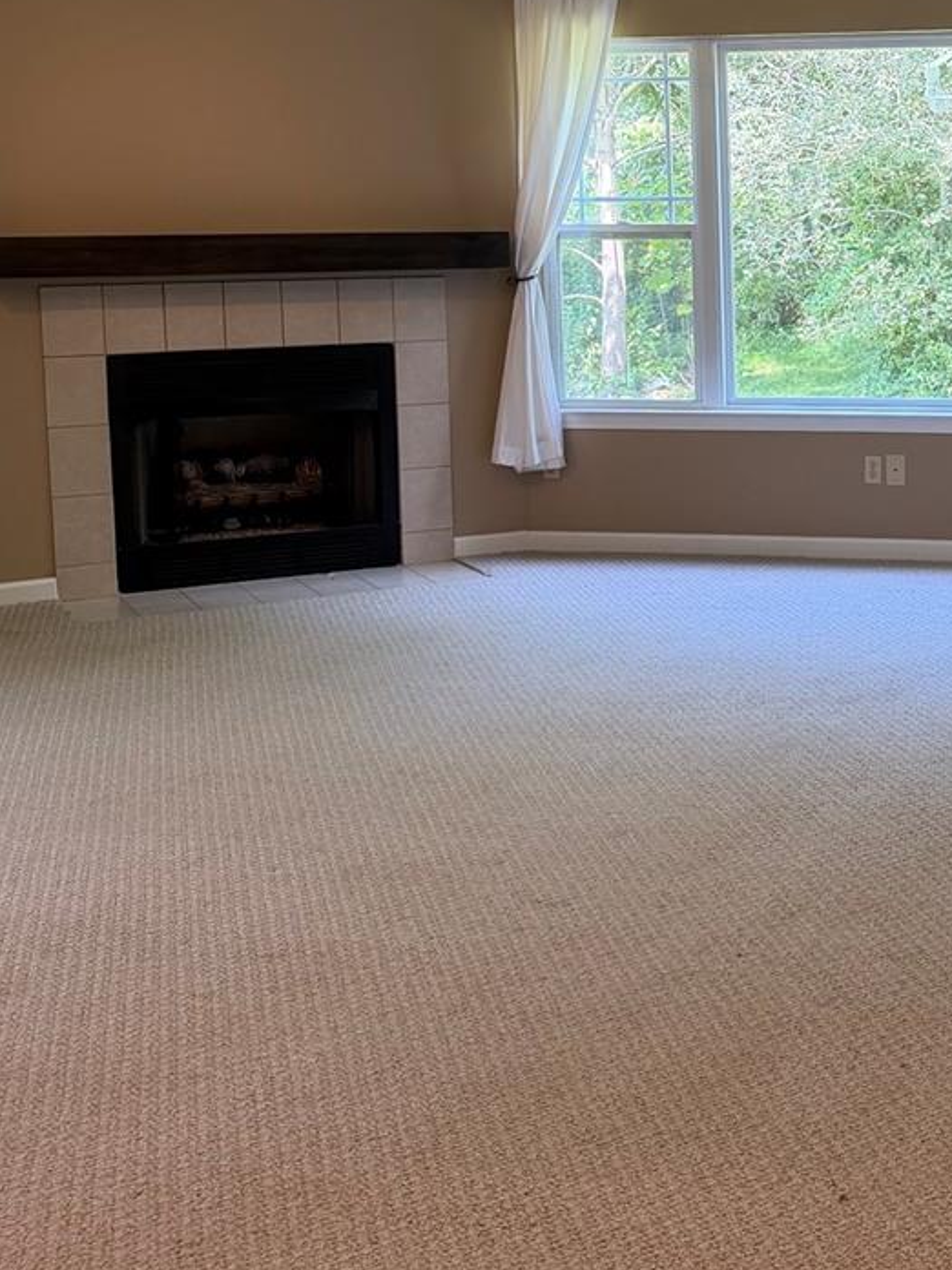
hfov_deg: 25.7
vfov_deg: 35.7
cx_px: 1019
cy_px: 383
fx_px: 1943
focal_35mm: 53
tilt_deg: -4.2
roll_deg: +0.1
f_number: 1.78
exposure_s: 1/120
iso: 125
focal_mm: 6.76
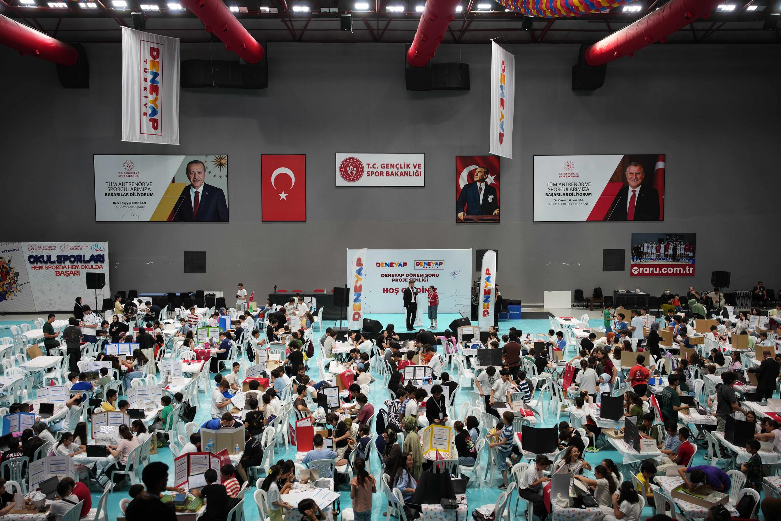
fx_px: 759
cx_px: 390
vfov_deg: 37.8
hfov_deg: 54.4
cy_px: 260
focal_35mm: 35
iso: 250
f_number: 2.2
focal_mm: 35
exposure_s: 1/200
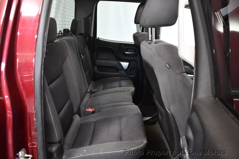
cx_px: 120
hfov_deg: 60.3
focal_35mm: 31
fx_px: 206
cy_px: 80
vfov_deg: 42.3
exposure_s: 1/60
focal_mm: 21
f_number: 3.8
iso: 4000
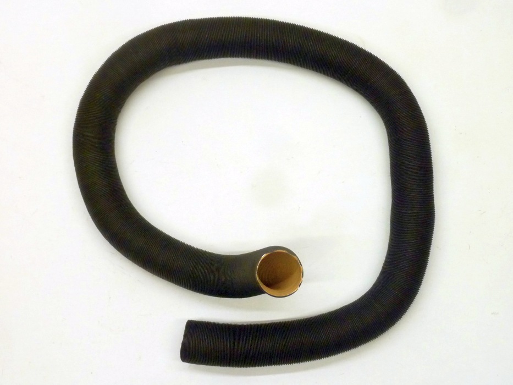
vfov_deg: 30.3
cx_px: 256
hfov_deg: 39.7
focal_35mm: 48
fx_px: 711
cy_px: 192
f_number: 3.8
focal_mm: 7.9
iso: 320
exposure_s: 1/30
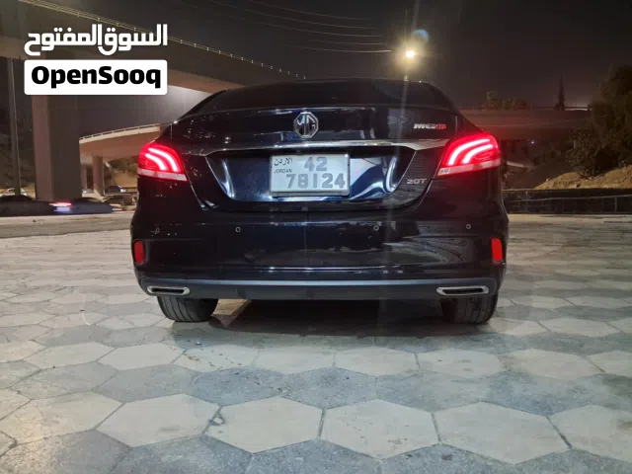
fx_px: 493
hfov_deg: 65.3
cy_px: 237
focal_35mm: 27
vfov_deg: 51.4
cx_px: 316
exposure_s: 1/20
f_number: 1.8
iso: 1000
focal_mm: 4
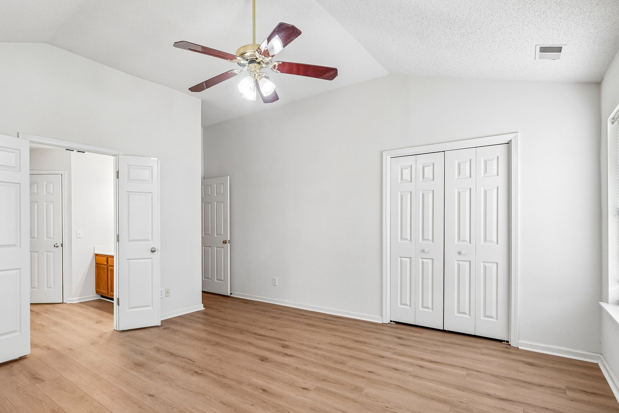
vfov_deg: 64.4
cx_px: 264
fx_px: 327
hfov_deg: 86.3
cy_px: 228
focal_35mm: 19
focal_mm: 10
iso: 400
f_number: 8
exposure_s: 1/8
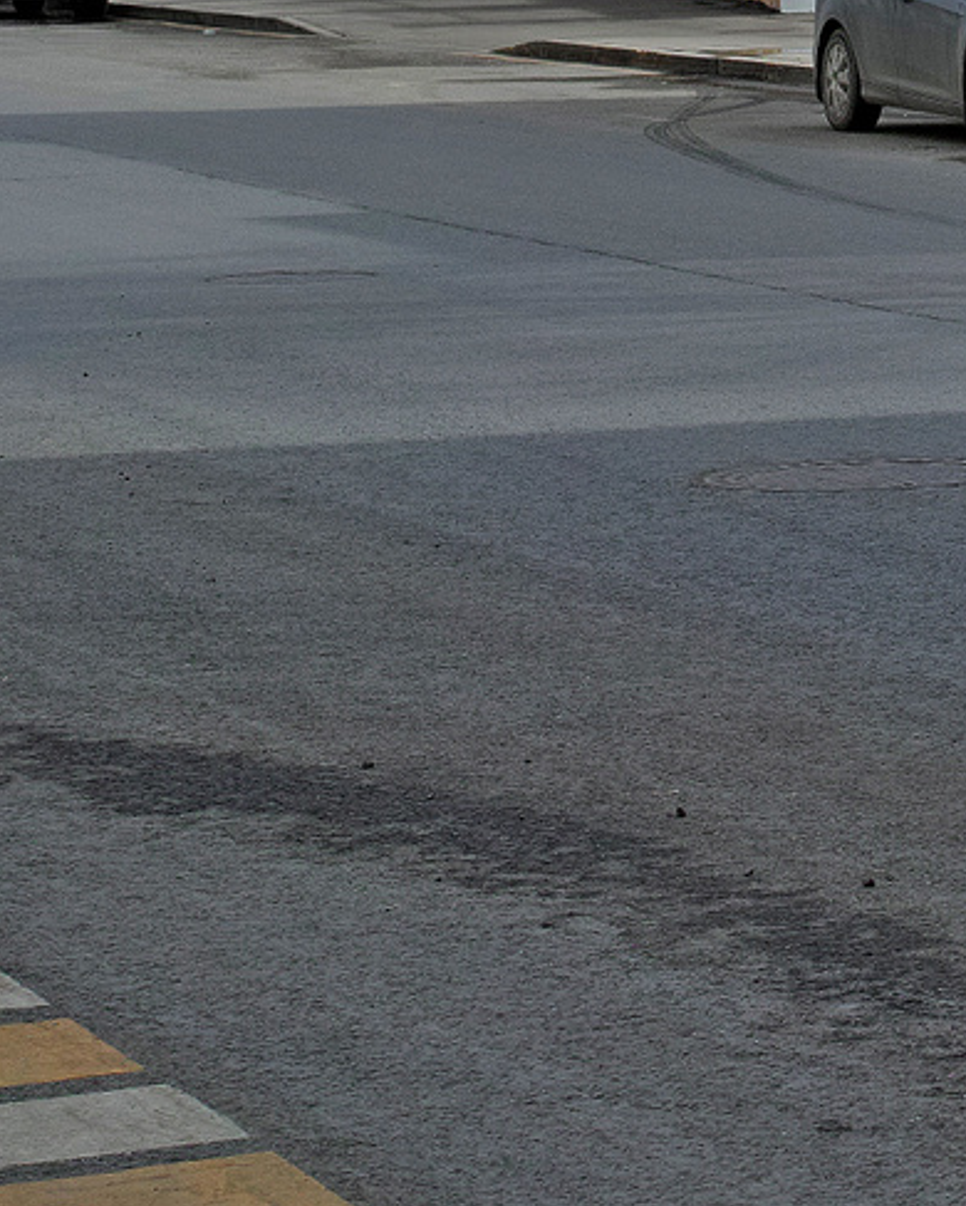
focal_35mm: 156
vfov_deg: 12.1
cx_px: 2088
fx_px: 5572
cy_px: -171
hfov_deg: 9.2
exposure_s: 1/320
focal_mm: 30
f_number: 5.6
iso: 100
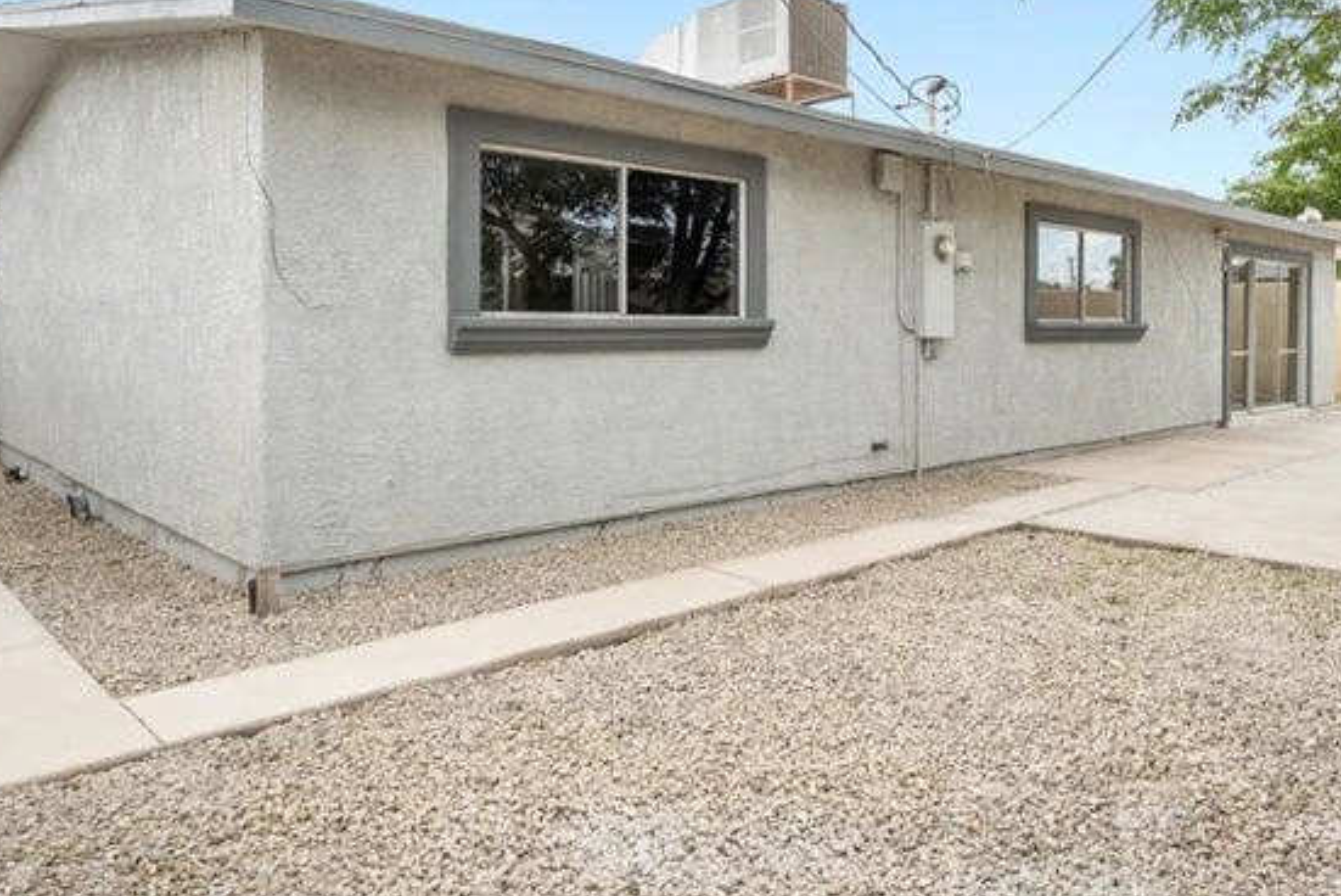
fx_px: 969
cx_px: 859
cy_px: 340
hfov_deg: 68.0
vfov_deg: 49.2
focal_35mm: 26
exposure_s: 1/50
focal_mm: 14
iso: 100
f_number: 9
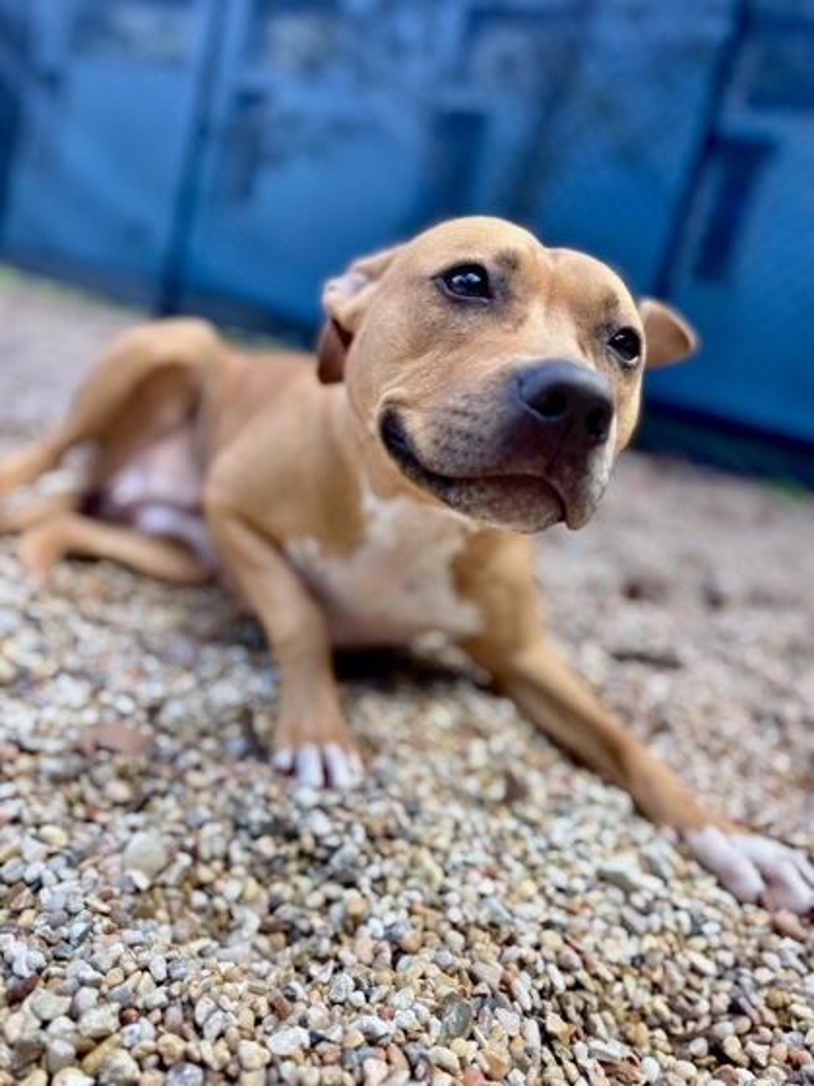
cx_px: 407
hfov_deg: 56.8
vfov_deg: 71.6
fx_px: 752
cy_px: 543
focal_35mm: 24
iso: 80
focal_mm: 6.76
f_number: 1.78
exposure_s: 1/495
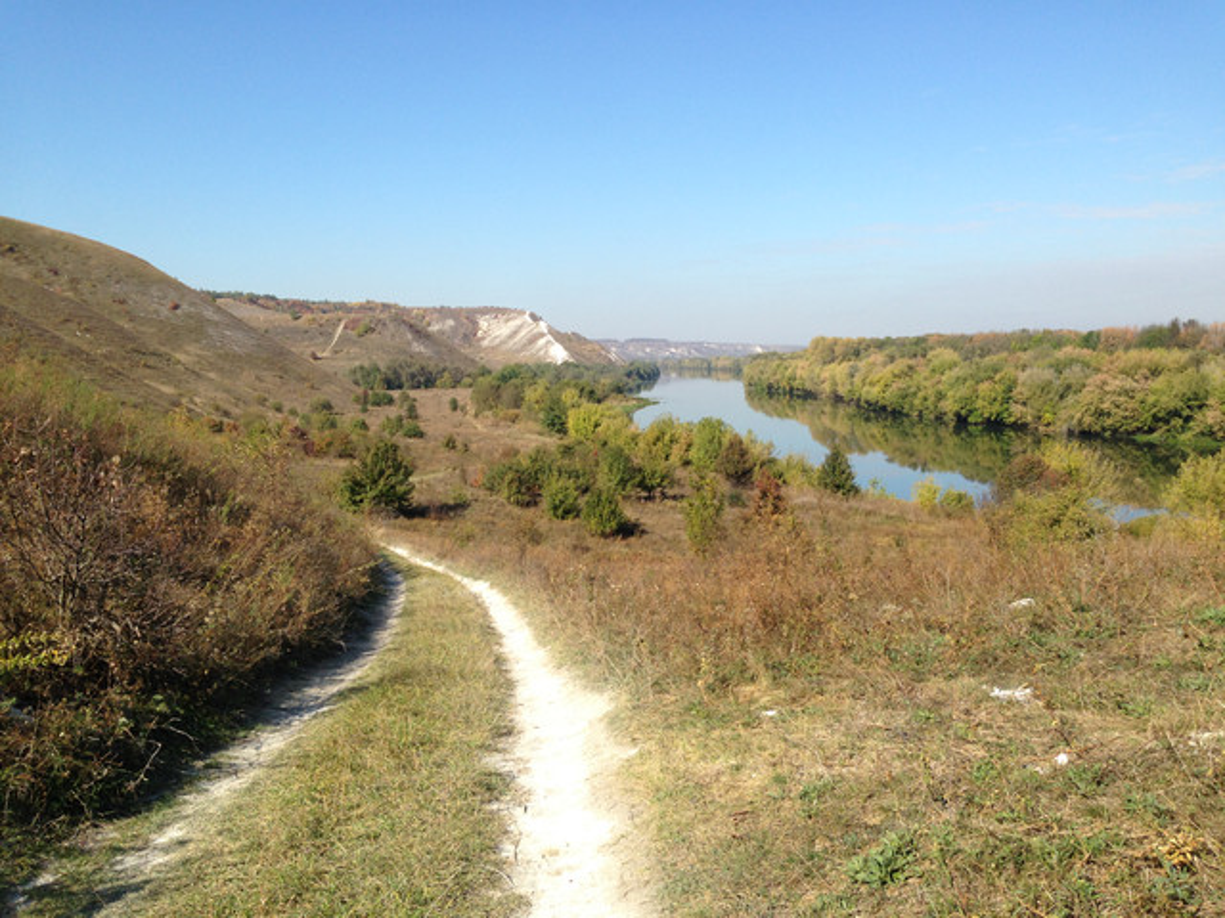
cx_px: 612
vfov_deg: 42.9
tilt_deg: -7.1
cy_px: 459
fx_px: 1168
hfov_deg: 55.4
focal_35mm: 33
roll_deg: +2.5
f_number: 2.4
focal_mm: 4.12
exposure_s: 1/1391
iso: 50
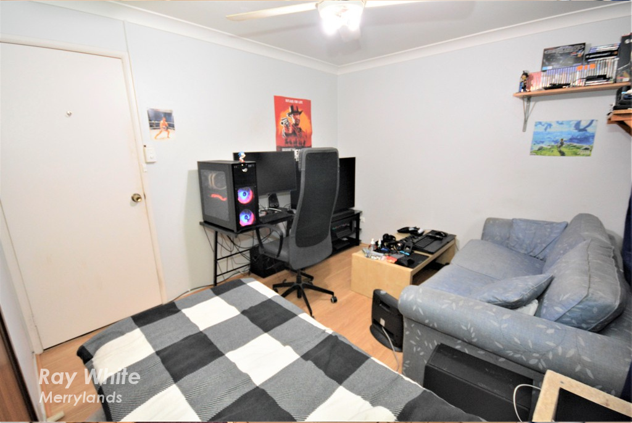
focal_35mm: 15
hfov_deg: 100.3
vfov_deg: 77.5
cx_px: 316
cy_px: 212
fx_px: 264
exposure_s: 1/60
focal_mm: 10
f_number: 4
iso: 220
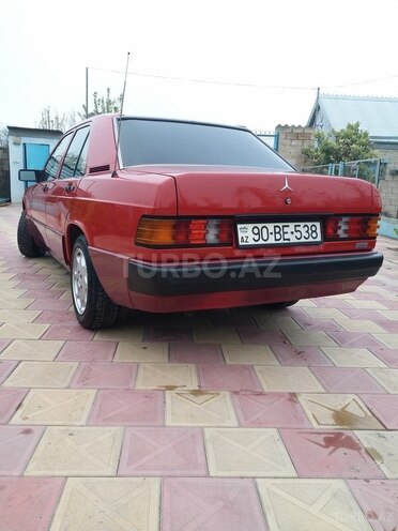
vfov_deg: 65.3
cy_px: 266
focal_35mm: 27
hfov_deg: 51.4
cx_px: 199
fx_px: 414
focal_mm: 3.7
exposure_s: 1/352
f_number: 1.9
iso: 40
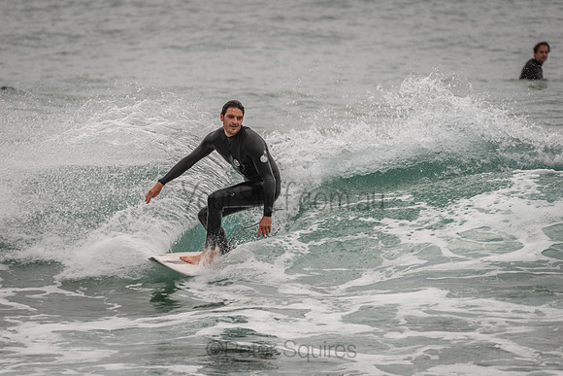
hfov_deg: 4.1
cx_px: 282
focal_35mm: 500
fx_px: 7821
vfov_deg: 2.8
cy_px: 188
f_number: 5.6
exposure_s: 1/320
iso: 160
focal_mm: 500
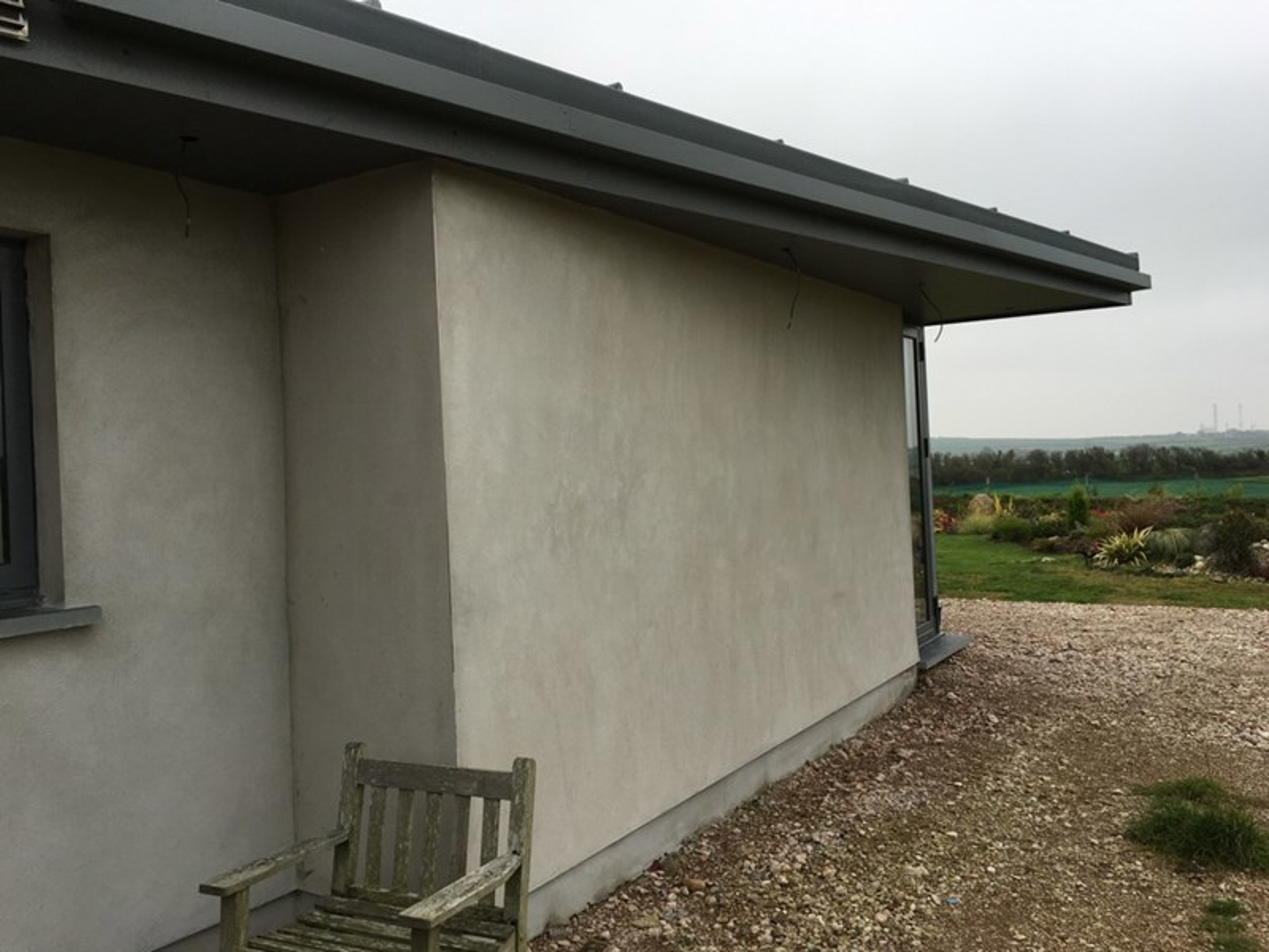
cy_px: 476
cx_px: 634
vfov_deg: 48.2
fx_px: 1063
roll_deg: +2.6
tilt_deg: -1.1
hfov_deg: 61.7
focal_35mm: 29
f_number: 2.2
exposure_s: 1/260
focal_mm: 4.15
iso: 25
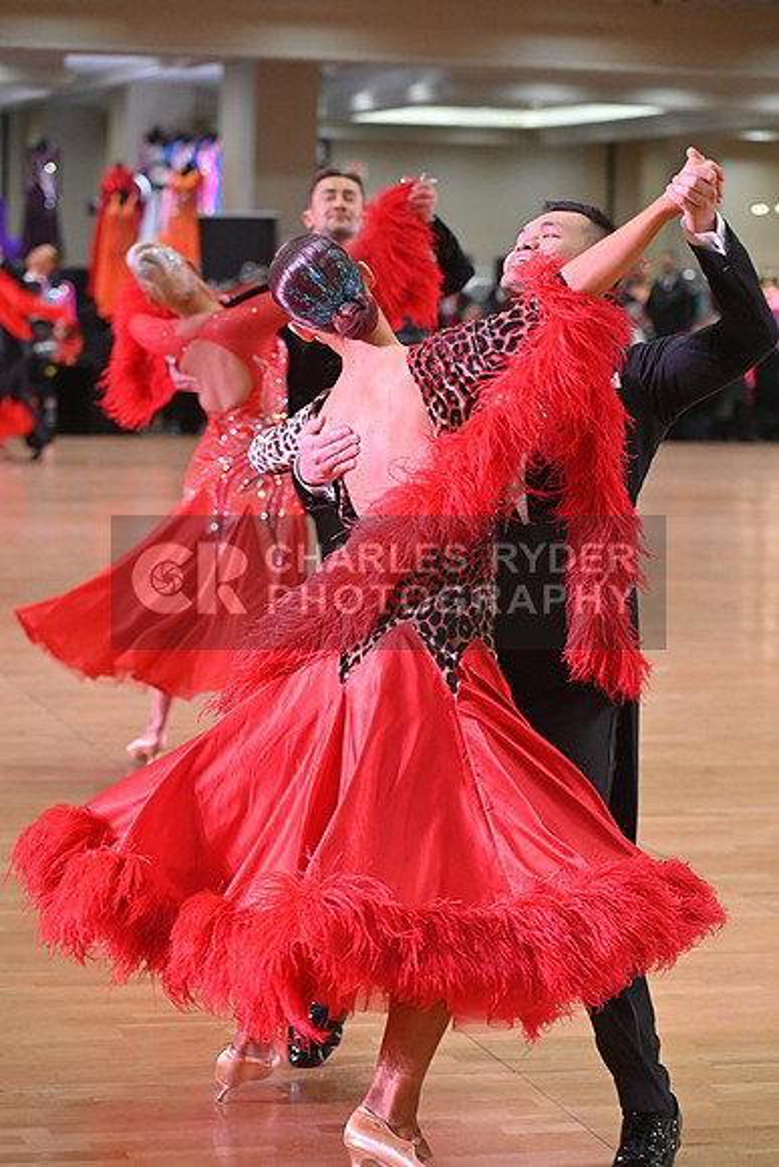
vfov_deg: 20.0
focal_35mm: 102
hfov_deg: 13.4
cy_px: 584
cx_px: 390
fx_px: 3309
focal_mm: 102
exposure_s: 1/400
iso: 3200
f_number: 5
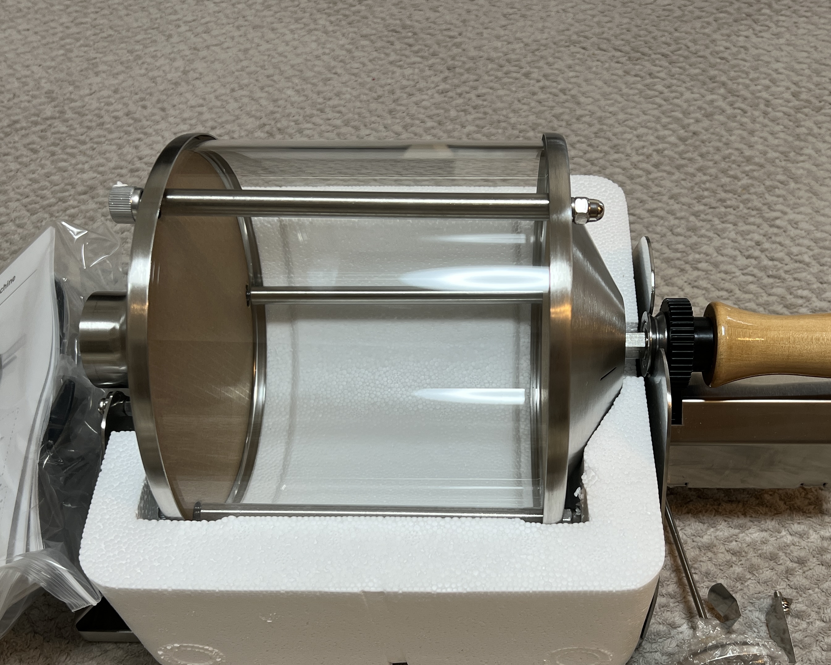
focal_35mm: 38
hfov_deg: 47.9
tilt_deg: -55.4
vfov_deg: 38.9
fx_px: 935
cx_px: 455
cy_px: 423
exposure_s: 1/60
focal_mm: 5.7
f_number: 1.5
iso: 80
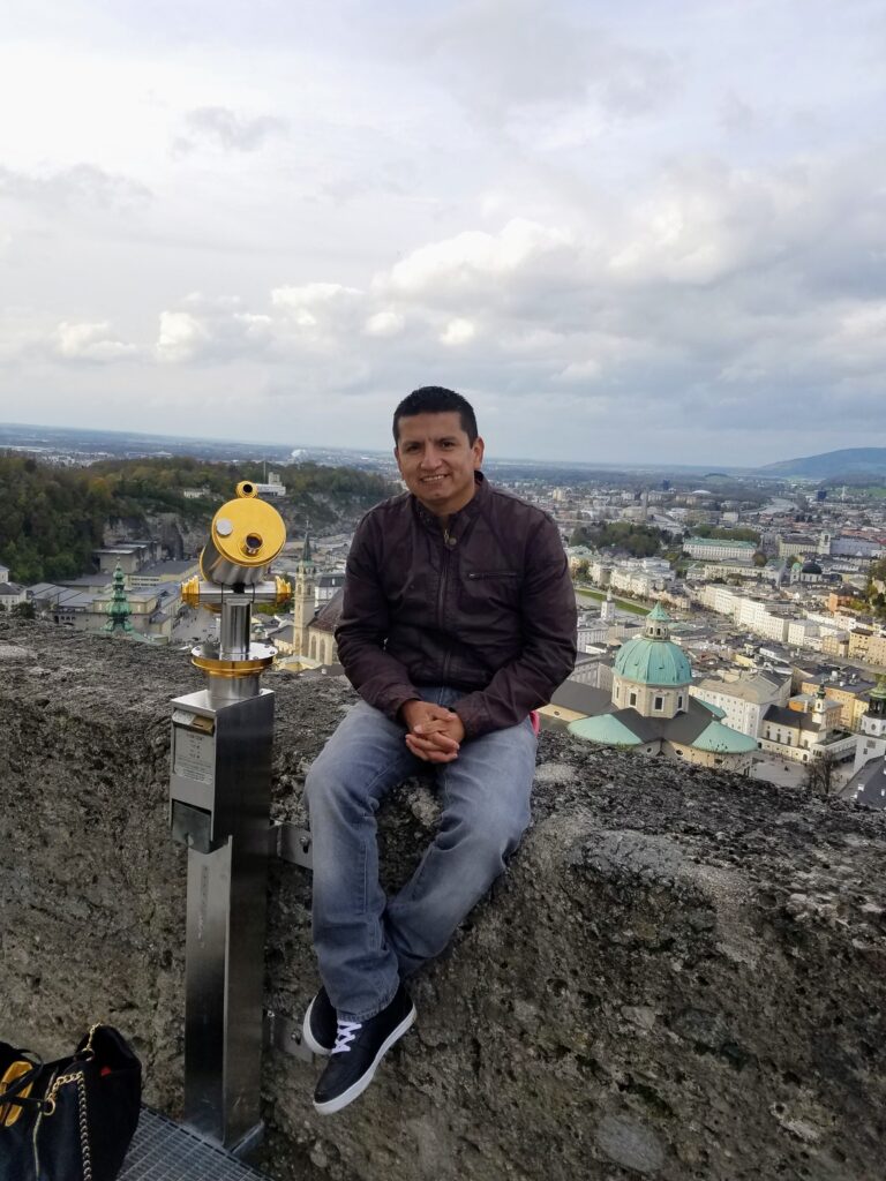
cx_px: 443
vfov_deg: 67.3
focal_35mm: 26
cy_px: 590
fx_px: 887
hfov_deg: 53.1
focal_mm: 4.2
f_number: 1.7
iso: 50
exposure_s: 1/1120
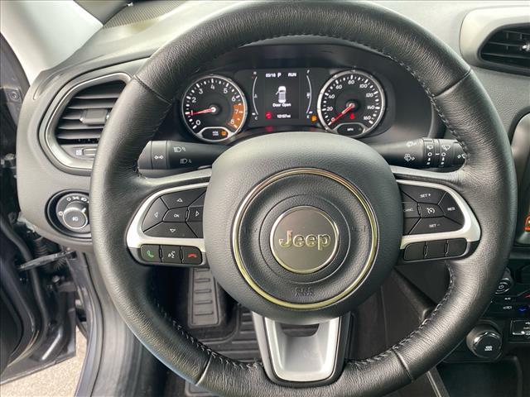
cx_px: 265
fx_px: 398
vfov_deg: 53.1
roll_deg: +0.4
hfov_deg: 67.3
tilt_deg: -36.9
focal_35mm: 26
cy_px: 198
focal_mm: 4.25
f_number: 1.8
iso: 125
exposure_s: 1/71
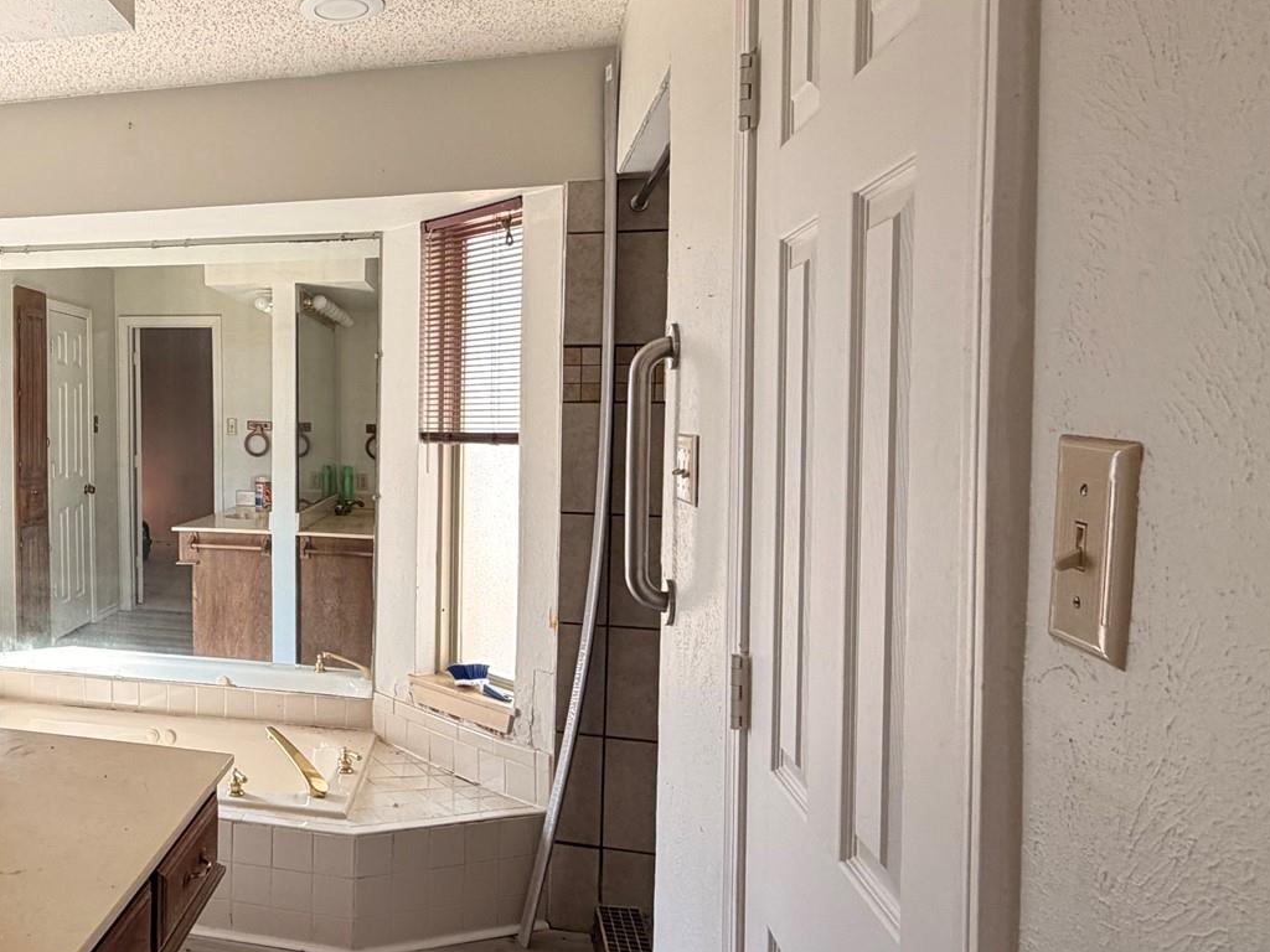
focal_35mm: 28
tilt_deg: -1.8
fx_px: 1027
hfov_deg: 57.1
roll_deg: +0.5
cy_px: 447
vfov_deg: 49.7
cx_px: 196
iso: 160
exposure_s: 1/121
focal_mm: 2.22
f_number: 2.2
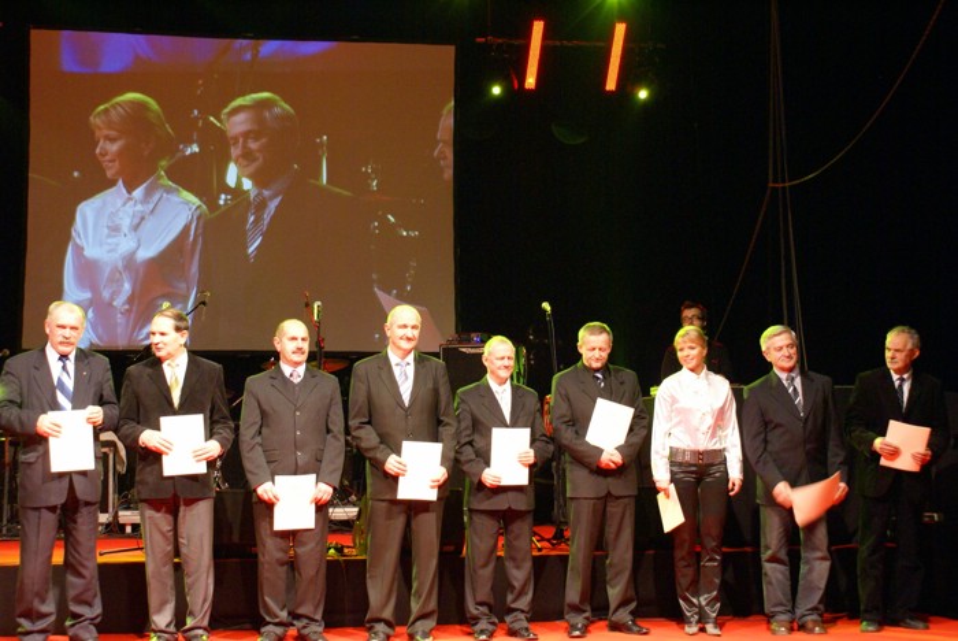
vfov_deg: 25.8
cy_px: 320
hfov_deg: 37.8
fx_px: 1398
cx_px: 479
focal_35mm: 52
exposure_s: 1/20
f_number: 5.6
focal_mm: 35
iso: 800
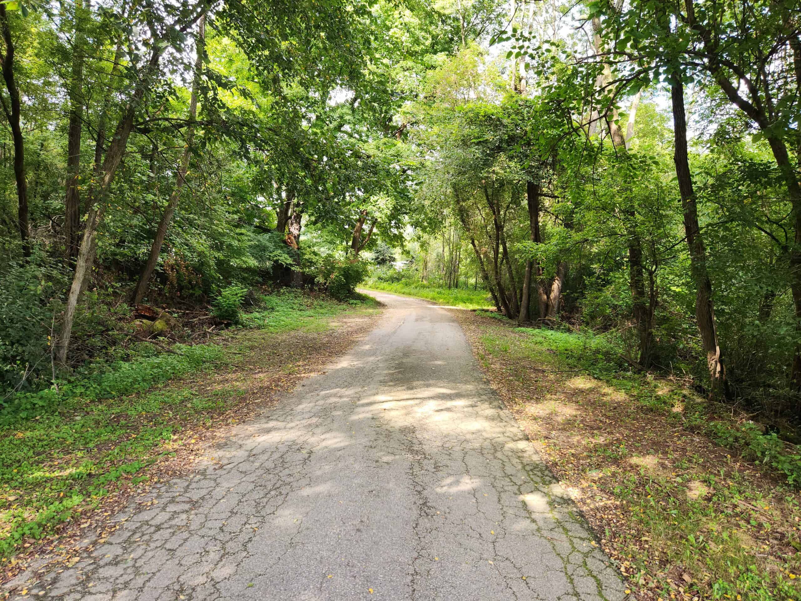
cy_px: 300
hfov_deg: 73.9
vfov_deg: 58.9
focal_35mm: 23
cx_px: 400
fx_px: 532
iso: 32
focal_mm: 5.4
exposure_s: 1/120
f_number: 1.8
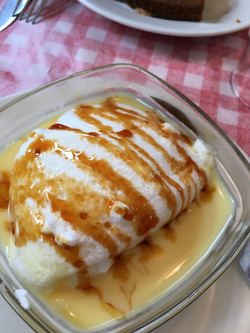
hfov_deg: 48.2
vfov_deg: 61.7
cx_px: 125
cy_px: 166
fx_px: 279
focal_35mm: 29
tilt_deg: -61.4
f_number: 2.2
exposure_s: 1/33
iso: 25
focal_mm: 4.15
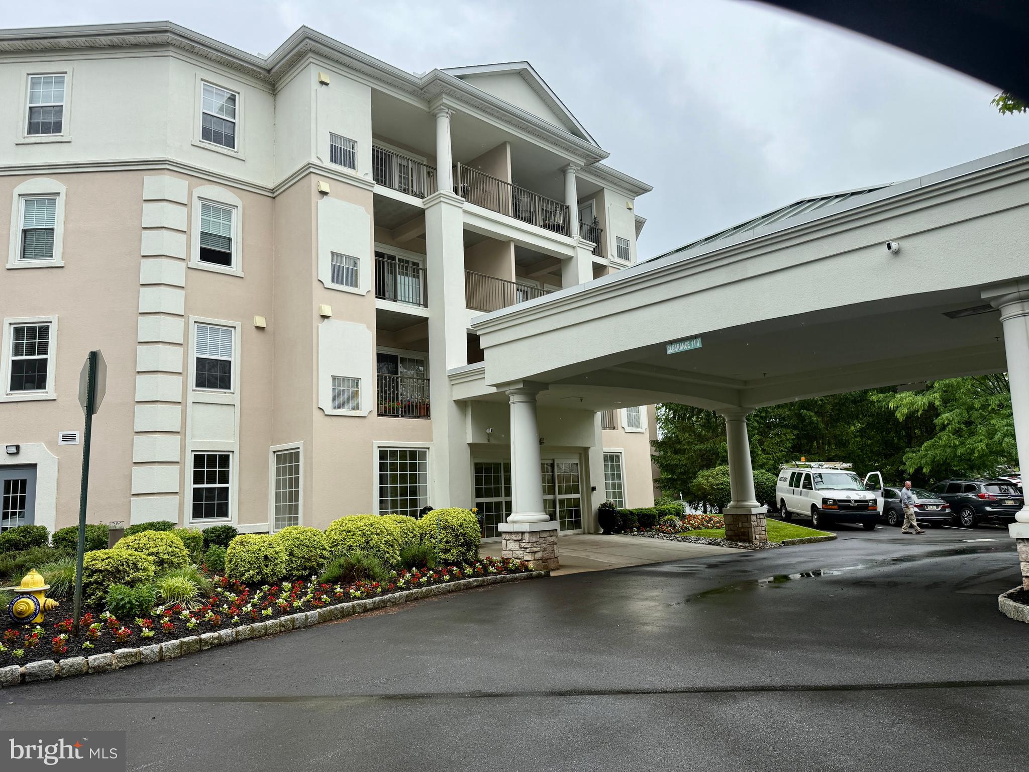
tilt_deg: +9.9
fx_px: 713
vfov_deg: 56.8
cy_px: 386
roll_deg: +1.9
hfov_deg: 71.6
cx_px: 514
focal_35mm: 24
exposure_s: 1/2299
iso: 100
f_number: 1.78
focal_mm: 6.76
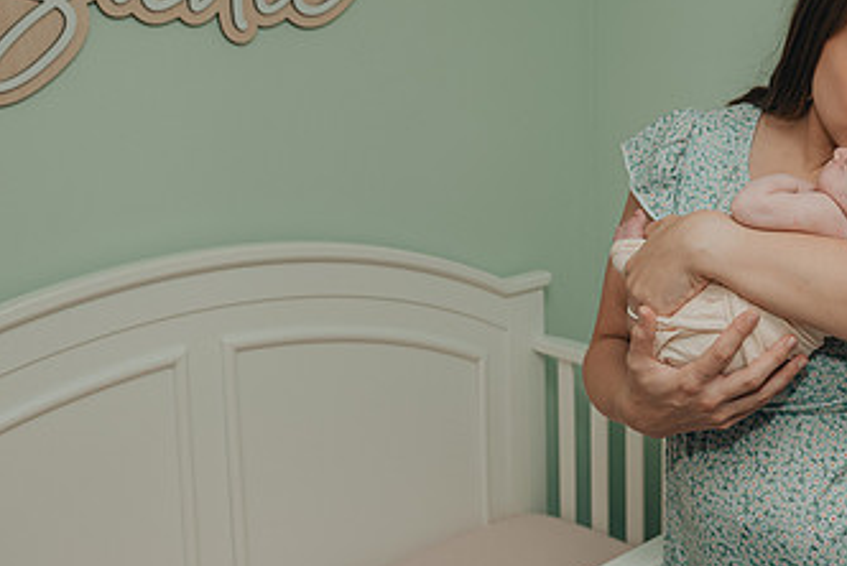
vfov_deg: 29.4
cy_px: 135
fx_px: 1060
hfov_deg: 42.6
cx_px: 603
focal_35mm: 45
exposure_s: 1/200
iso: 500
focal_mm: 24
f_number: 4
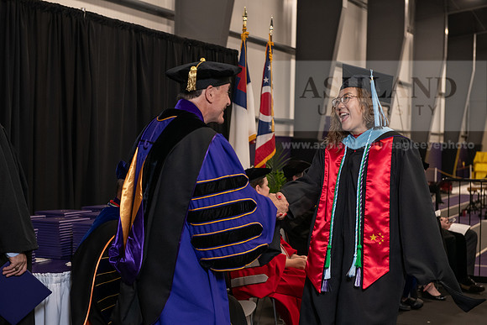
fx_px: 893
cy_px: 162
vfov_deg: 20.6
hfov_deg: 30.5
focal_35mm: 66
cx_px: 244
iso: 2000
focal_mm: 66
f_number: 5
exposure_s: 1/125
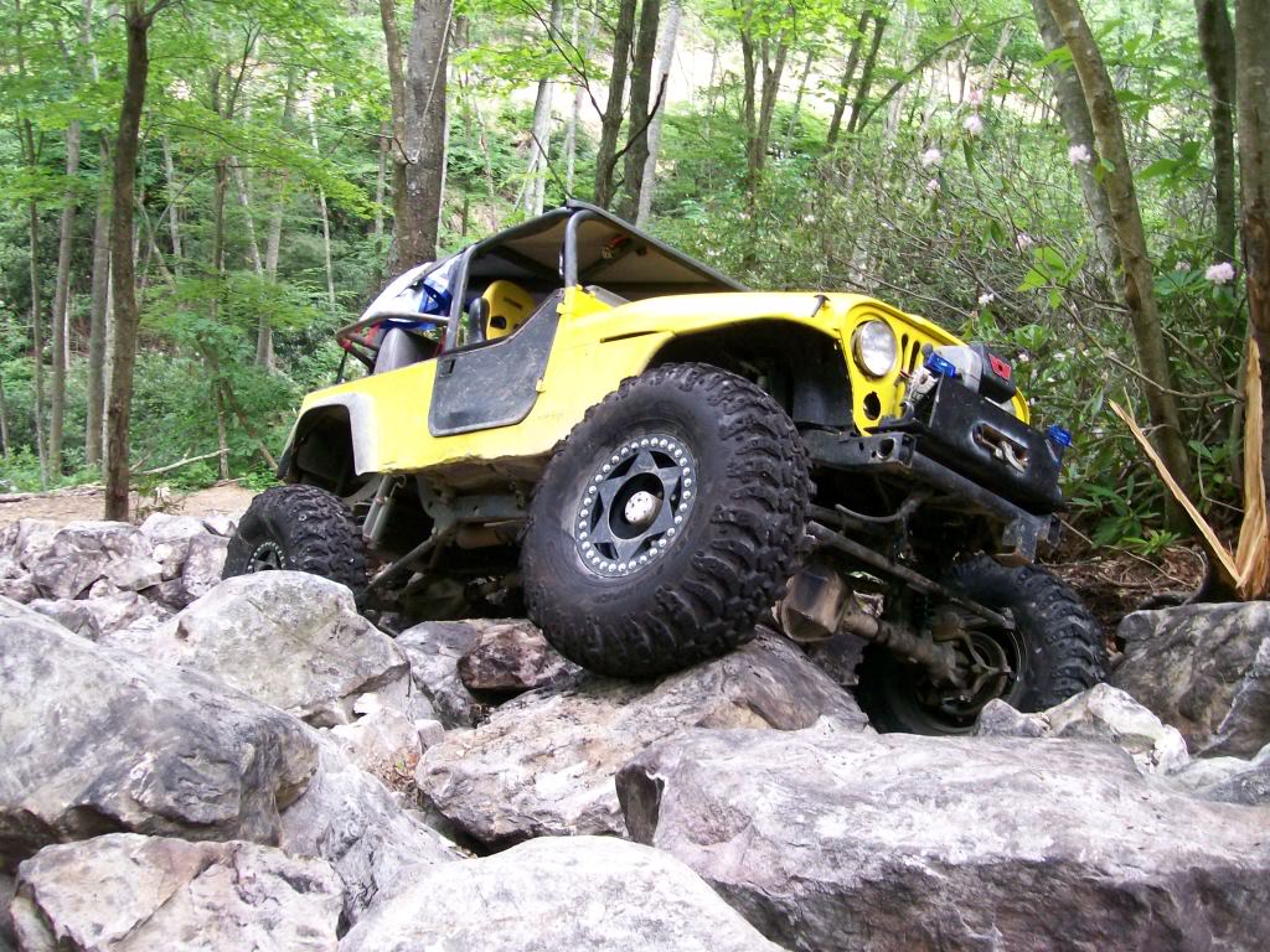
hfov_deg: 51.4
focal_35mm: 36
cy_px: 476
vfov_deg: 39.7
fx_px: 1321
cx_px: 635
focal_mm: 6
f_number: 2.7
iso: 80
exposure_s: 1/37.8
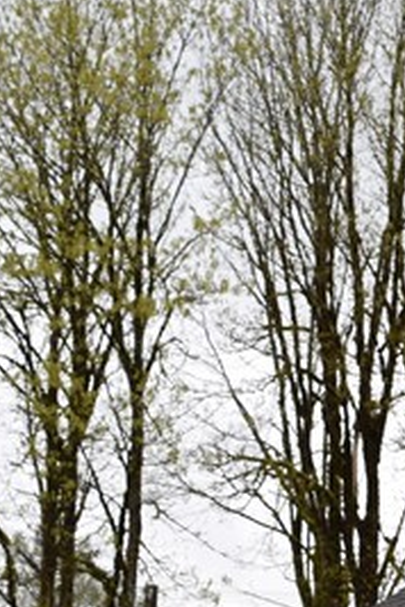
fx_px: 1856
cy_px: 618
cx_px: 842
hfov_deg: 11.2
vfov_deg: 18.1
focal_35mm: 110
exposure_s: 1/160
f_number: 6.3
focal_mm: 18
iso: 100
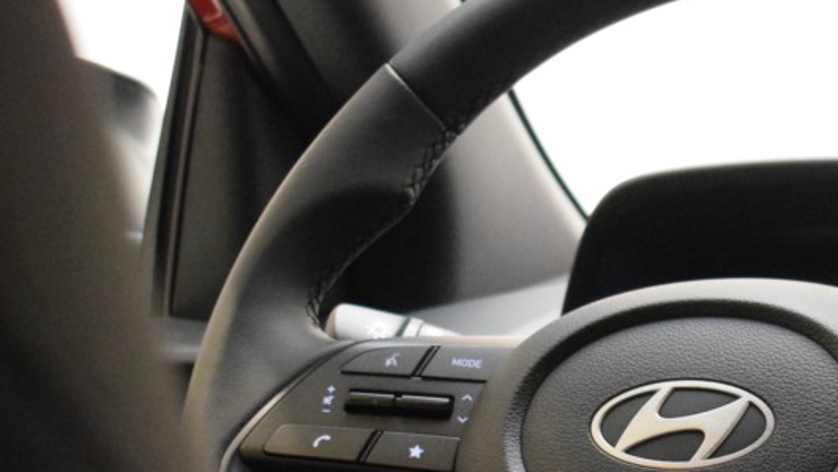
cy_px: 518
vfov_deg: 8.0
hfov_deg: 13.9
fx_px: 3356
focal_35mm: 151
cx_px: 969
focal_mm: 34
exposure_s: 1/60
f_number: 4.5
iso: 4000
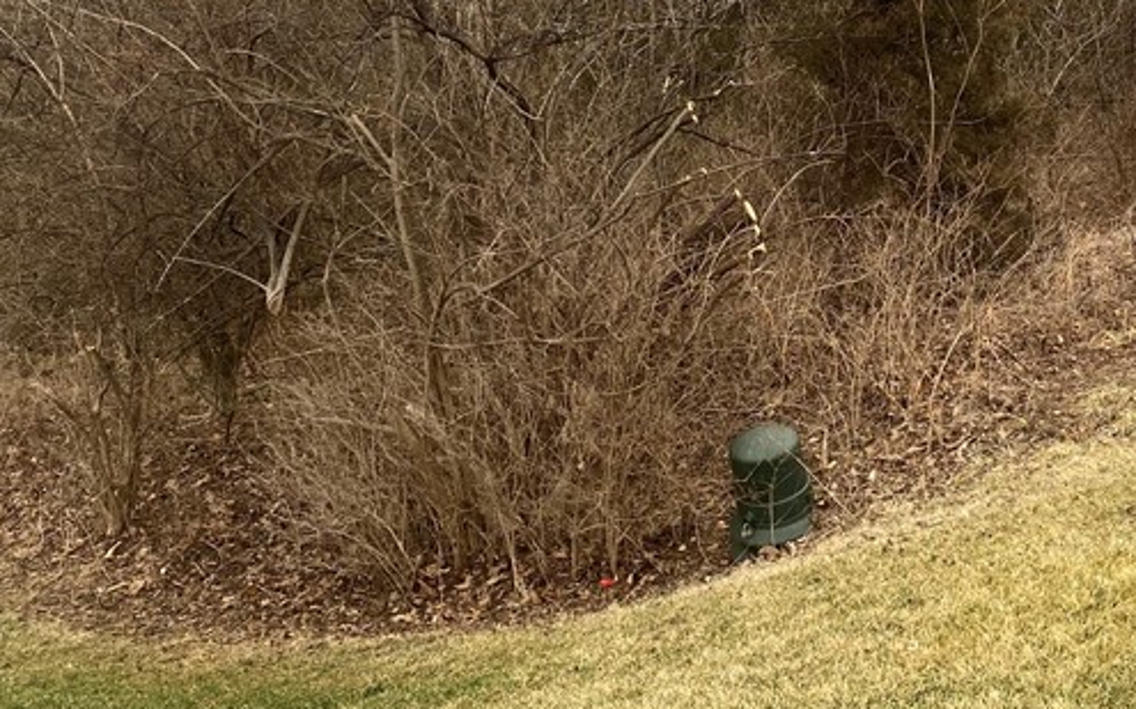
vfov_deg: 22.4
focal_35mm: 57
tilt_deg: -8.1
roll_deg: -1.0
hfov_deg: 35.1
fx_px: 1764
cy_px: 126
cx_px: 808
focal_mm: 4.25
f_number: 1.8
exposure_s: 1/267
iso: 32
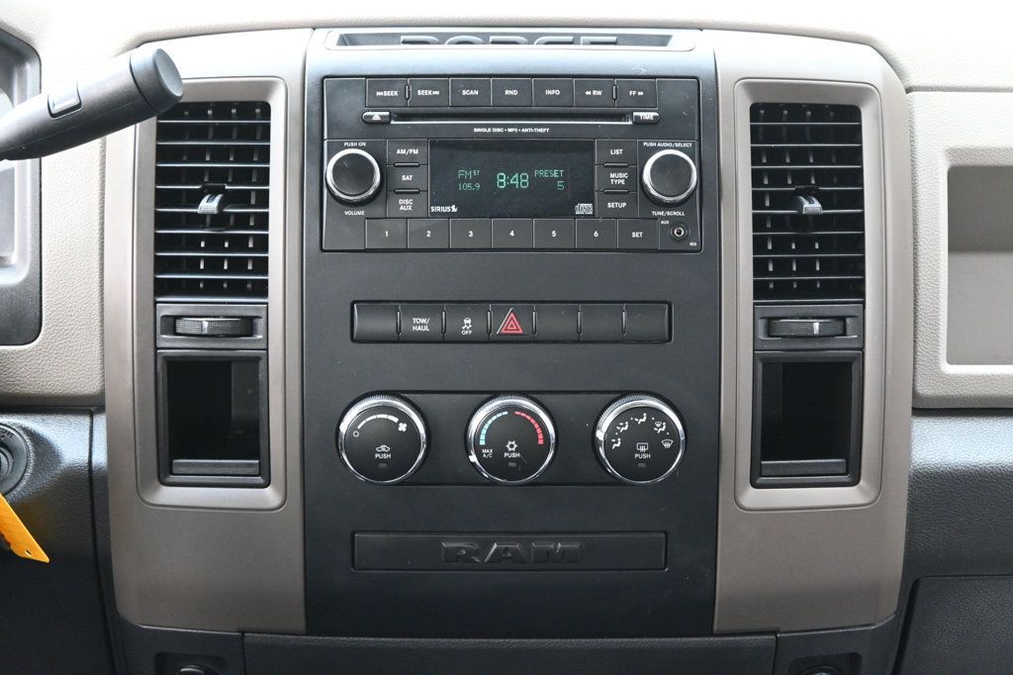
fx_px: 1941
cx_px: 506
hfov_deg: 29.3
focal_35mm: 69
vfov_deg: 19.7
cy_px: 338
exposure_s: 1/100
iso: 3200
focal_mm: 46
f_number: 6
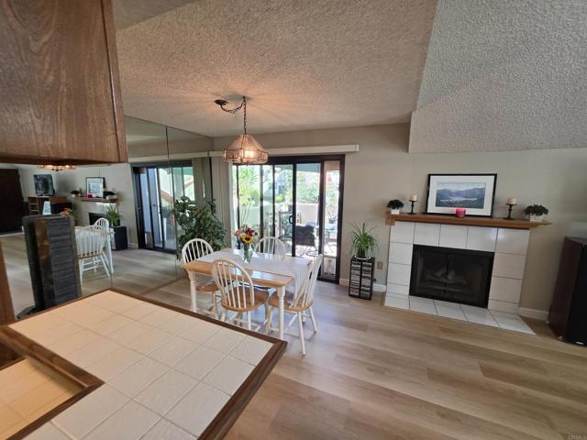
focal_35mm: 13
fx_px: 220
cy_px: 220
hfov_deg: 106.2
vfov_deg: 89.9
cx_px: 294
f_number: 1.9
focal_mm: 2.2
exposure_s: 1/120
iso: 100
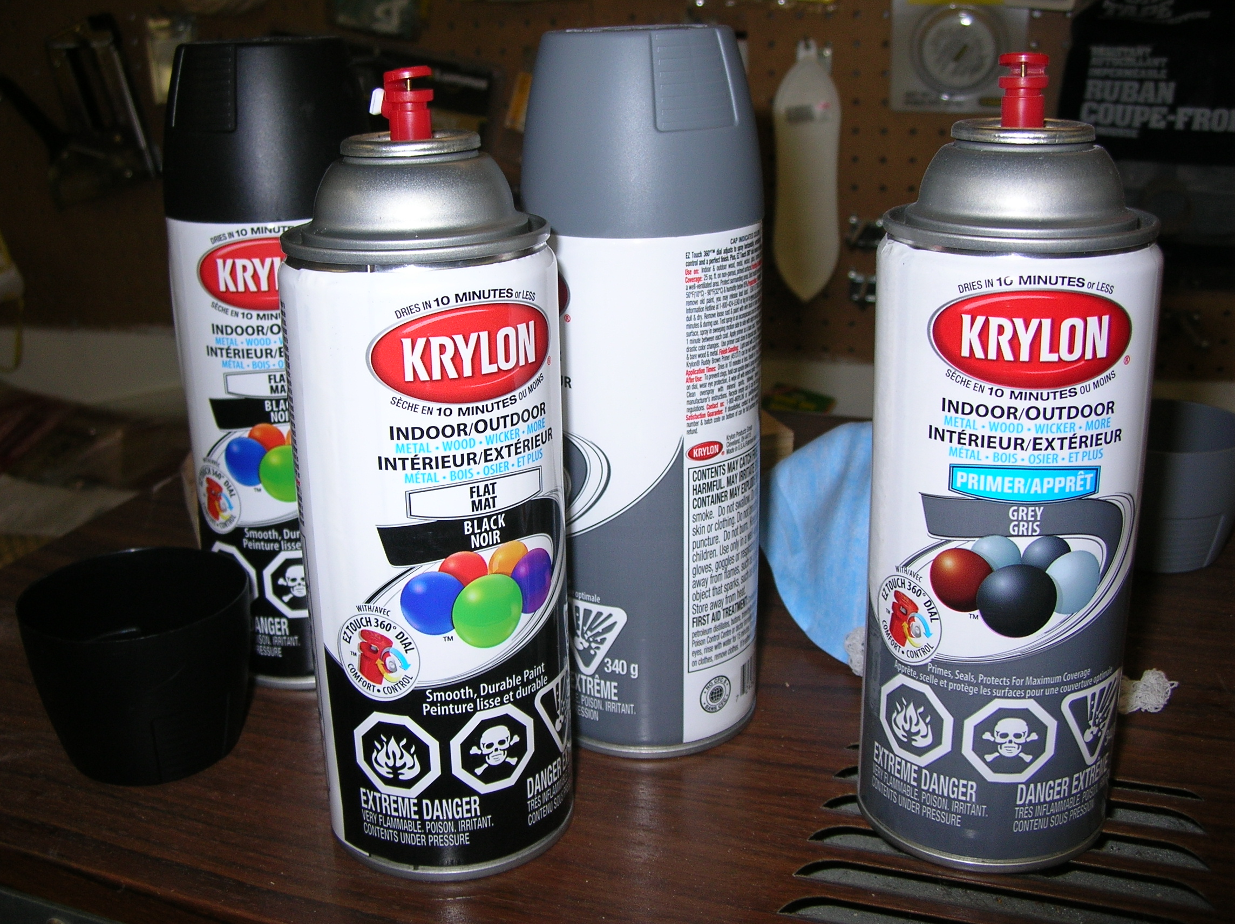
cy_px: 462
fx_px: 1283
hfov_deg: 51.4
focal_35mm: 36
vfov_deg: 39.6
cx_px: 618
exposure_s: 1/60.1
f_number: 2.7
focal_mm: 6
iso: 50
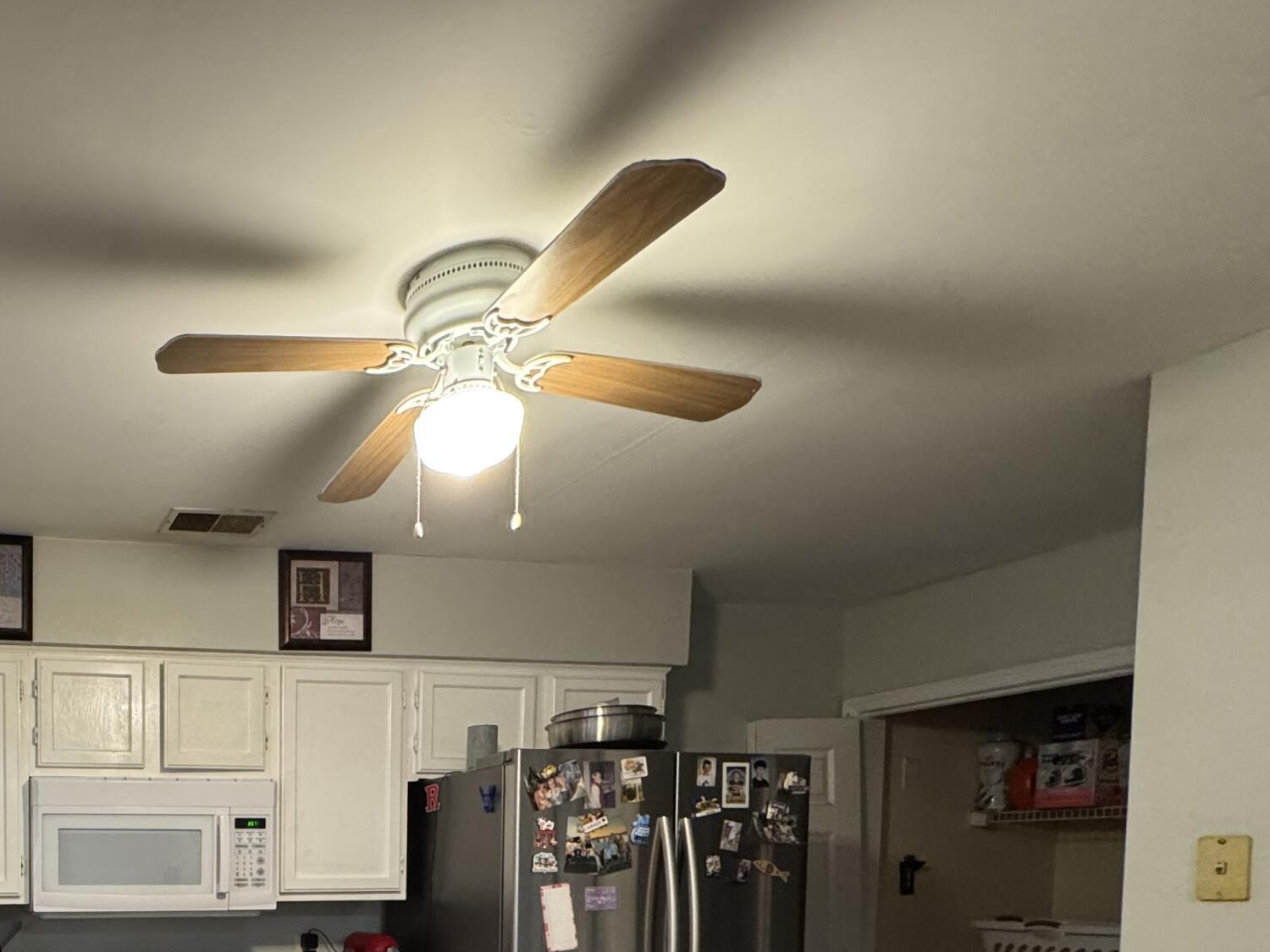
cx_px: 97
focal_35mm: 28
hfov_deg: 54.2
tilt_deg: -4.3
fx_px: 1027
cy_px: 936
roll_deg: +0.1
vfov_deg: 43.2
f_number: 2.2
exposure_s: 1/60
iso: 400
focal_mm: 2.22
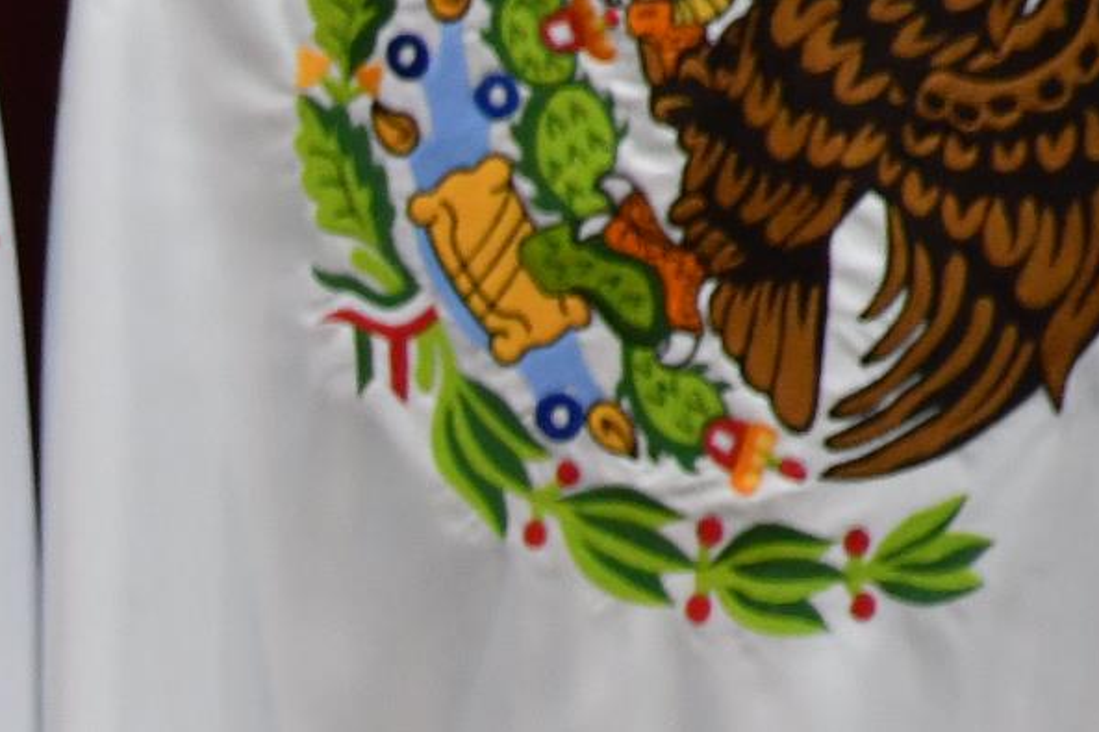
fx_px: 30090
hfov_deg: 2.1
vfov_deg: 1.4
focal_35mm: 986
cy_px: 1006
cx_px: -701
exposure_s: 1/100
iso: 1250
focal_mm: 140
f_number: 5.6
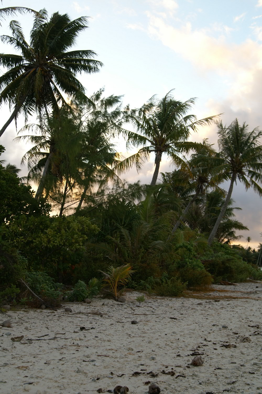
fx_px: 574
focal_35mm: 52
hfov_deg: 25.7
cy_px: 197
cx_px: 131
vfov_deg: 37.9
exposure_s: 1/60
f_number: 7.1
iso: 100
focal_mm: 35
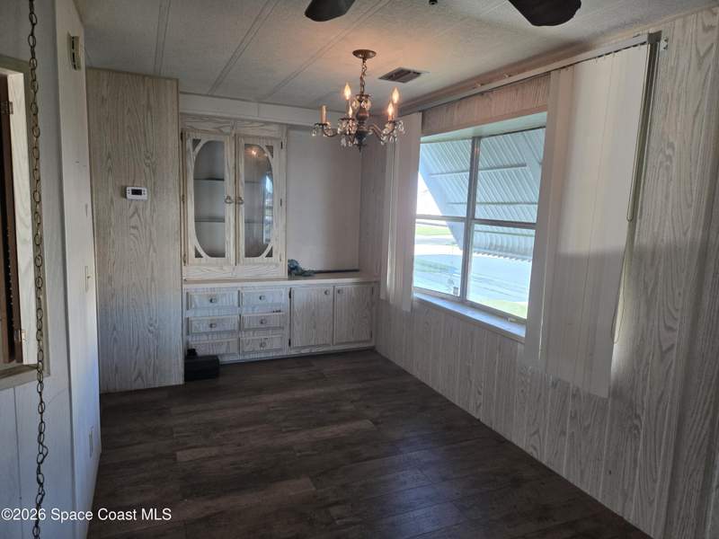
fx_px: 478
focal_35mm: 23
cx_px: 360
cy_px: 270
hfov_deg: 73.9
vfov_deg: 58.9
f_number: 1.8
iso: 160
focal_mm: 5.4
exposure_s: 1/120
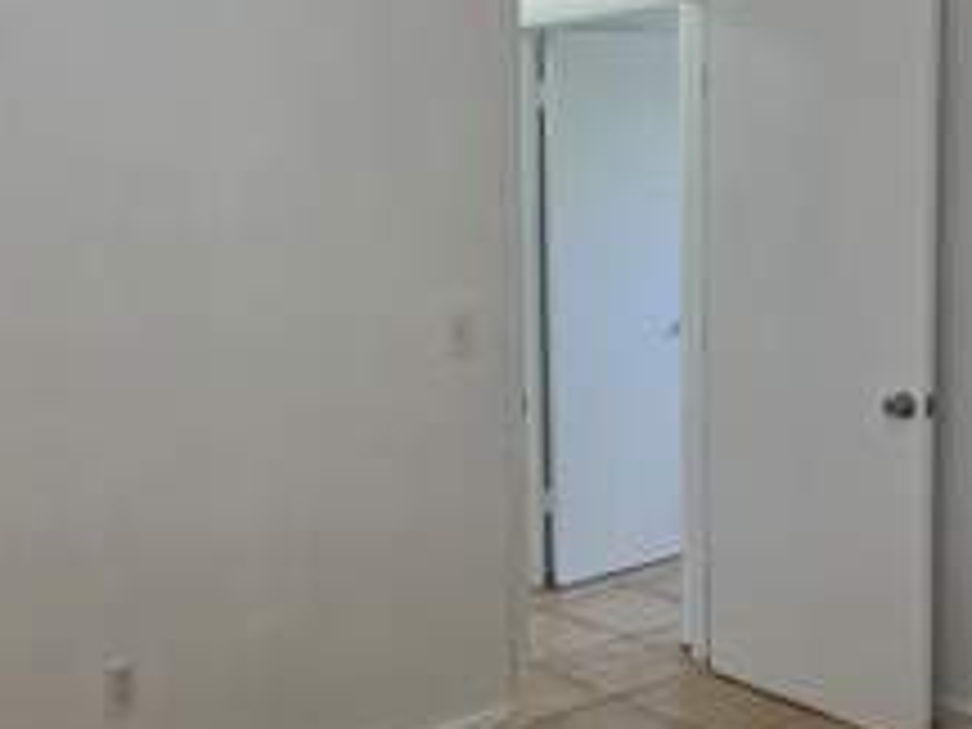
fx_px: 1432
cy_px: 333
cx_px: 392
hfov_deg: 37.4
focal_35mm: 51
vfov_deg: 28.5
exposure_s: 1/120
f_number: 1.4
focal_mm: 6.5
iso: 32
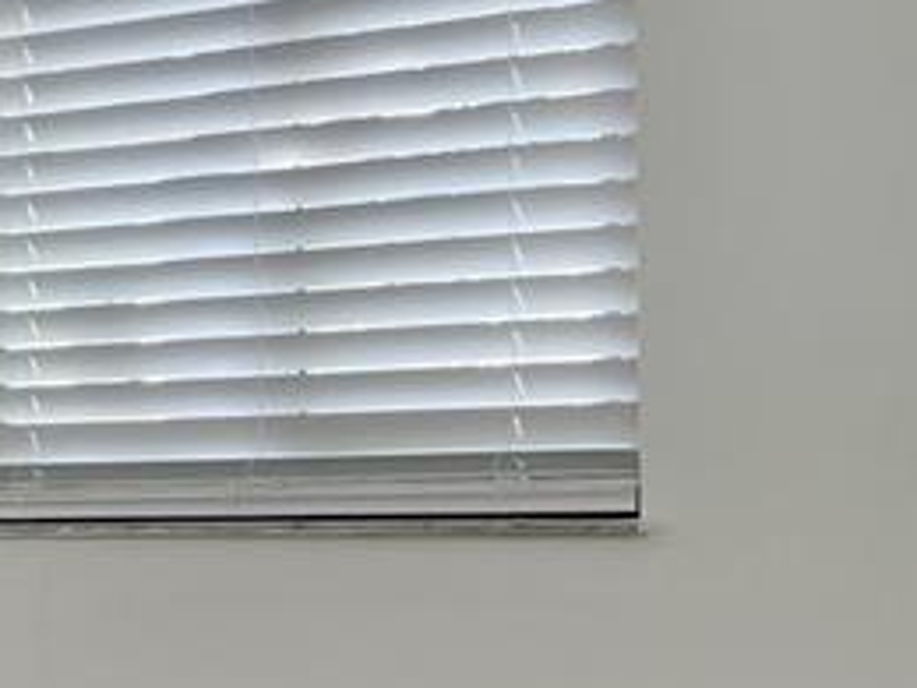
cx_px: -473
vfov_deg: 12.2
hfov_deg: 15.2
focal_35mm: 120
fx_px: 3179
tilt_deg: -5.3
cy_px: 706
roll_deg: +2.3
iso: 32
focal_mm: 4.2
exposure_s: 1/120
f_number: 1.6
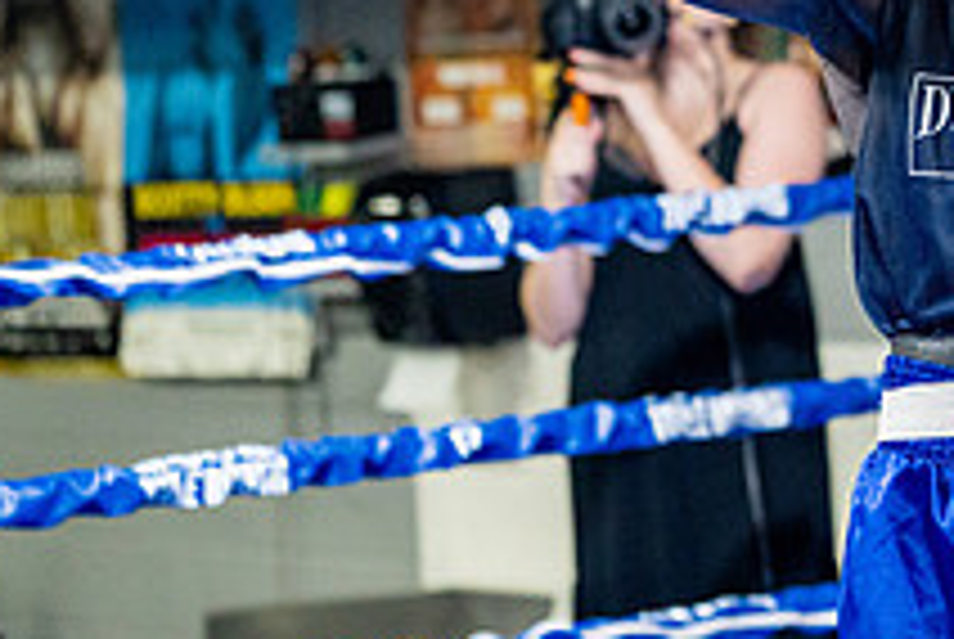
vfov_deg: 7.5
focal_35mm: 183
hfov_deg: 11.0
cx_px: 1134
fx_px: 4856
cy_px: 61
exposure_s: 1/1000
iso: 4000
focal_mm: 67
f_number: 2
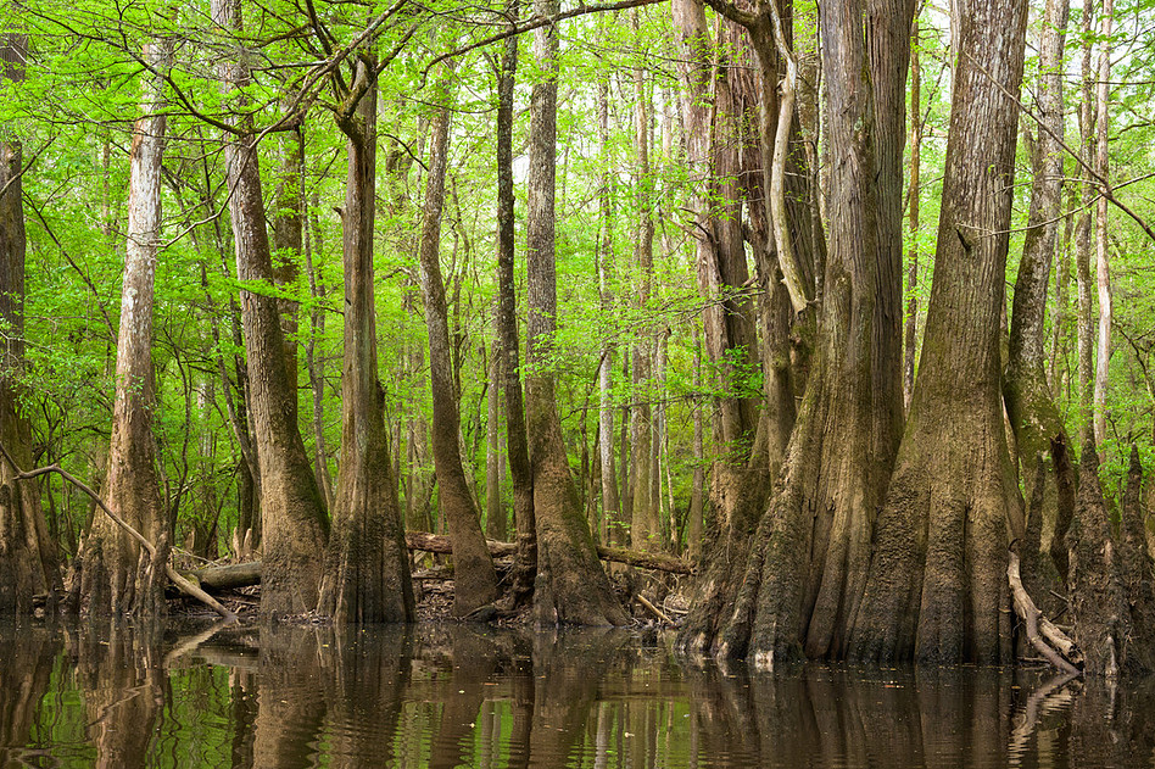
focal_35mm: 57
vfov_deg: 23.7
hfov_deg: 35.1
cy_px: 429
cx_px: 542
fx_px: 1828
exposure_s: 1/320
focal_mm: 47
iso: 1600
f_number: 9
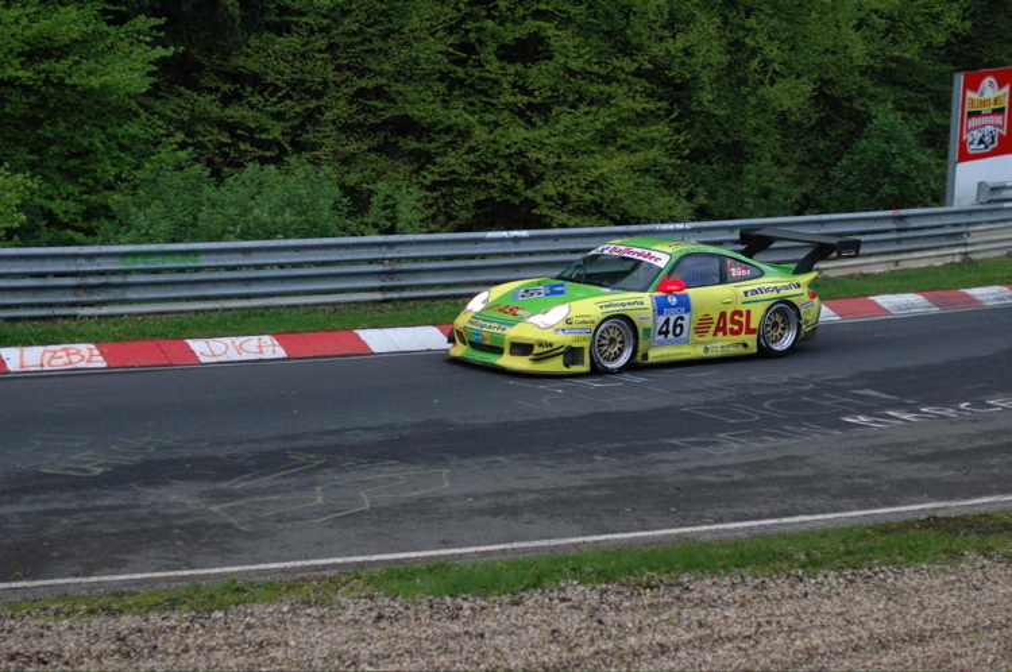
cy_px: 336
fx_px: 2106
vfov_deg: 18.1
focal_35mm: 75
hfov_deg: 27.0
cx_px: 506
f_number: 1.8
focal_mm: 50
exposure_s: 1/1250
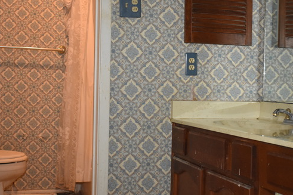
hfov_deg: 33.1
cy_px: 95
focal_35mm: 61
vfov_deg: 22.4
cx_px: 146
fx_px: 493
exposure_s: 1/60
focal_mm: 31
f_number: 4.2
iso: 2800
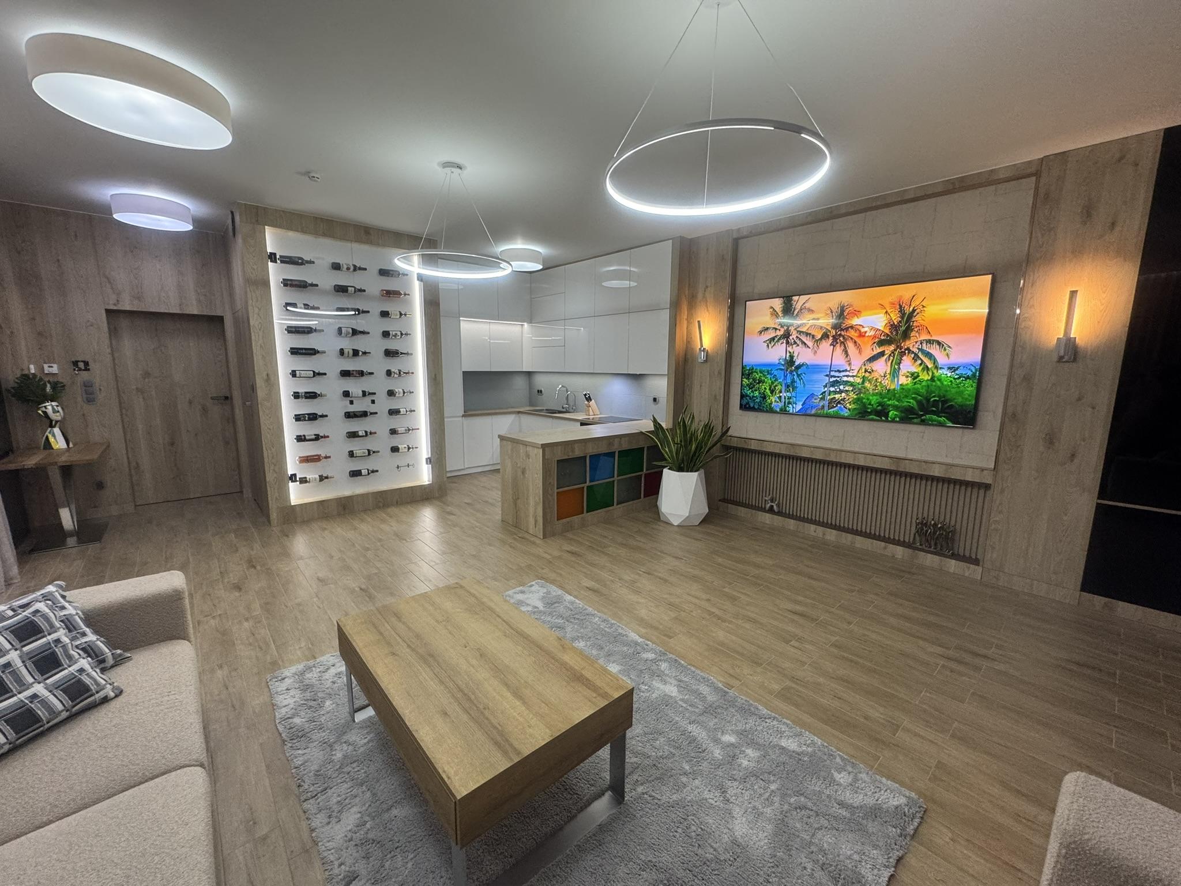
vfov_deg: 85.7
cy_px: 443
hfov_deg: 102.1
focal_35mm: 14
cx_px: 590
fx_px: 478
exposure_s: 1/100
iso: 200
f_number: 2.2
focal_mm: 2.22
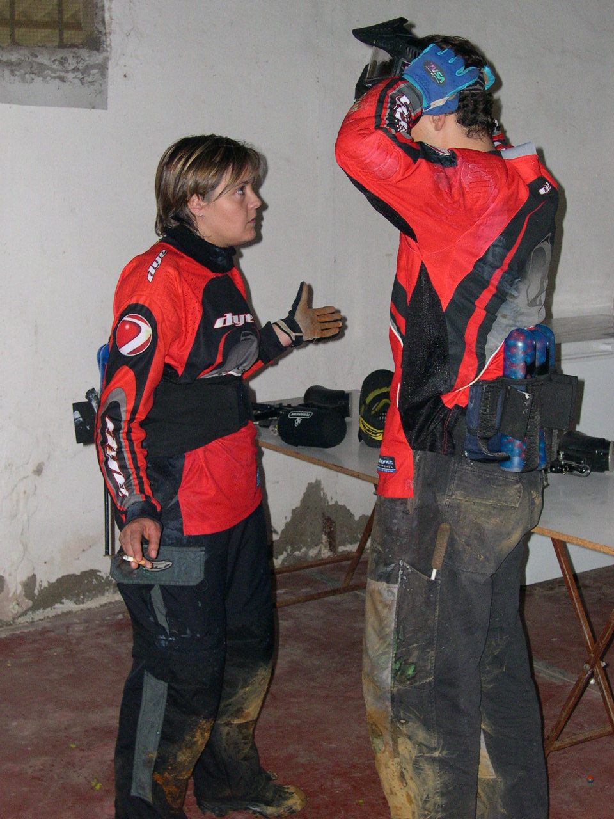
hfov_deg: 25.7
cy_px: 410
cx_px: 307
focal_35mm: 57
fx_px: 1348
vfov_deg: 33.8
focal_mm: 12.2
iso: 364
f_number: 3.4
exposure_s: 1/60
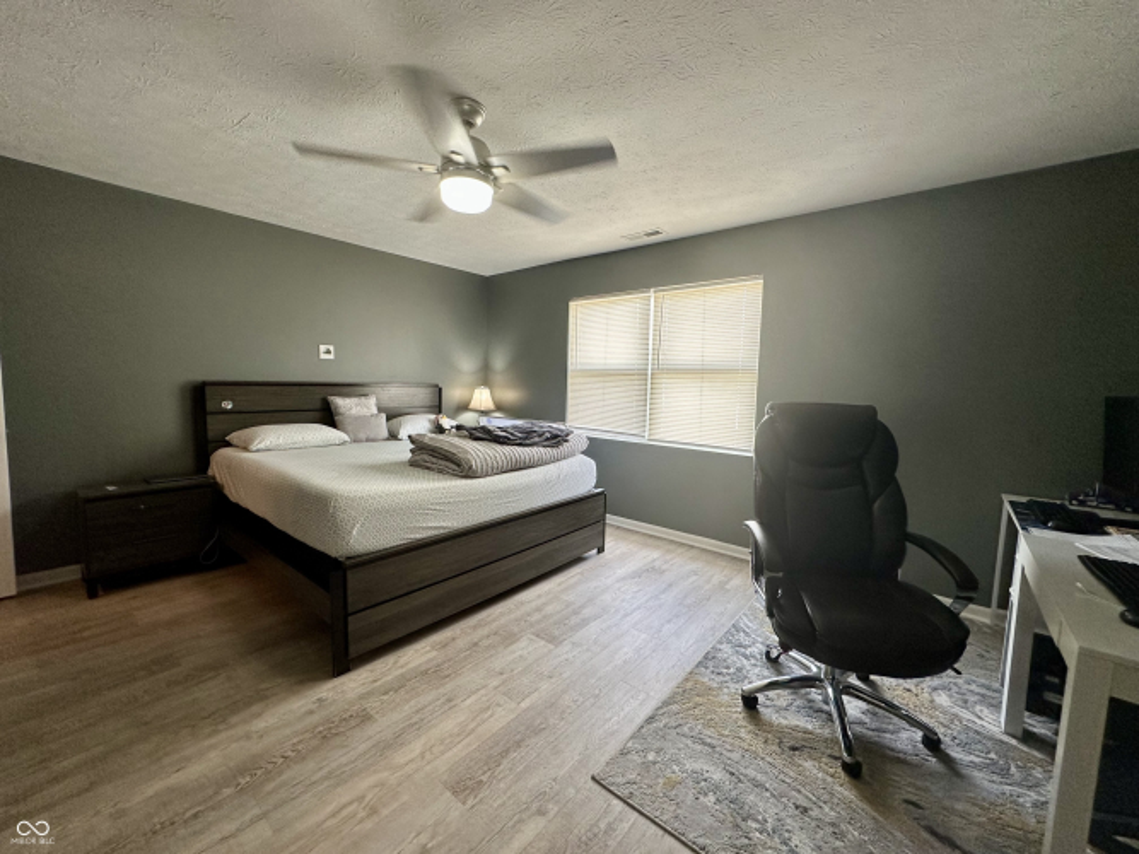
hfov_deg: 102.1
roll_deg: -2.1
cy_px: 427
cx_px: 570
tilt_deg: -4.6
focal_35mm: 14
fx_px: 461
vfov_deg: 85.7
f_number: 2.2
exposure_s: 1/120
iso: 160
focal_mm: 2.22
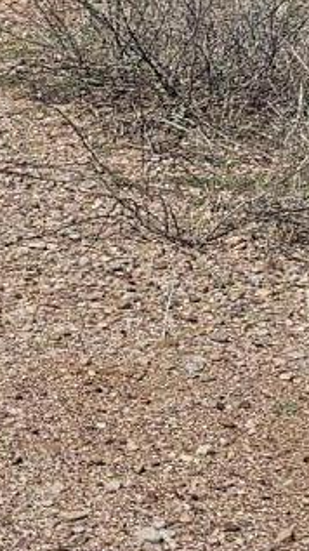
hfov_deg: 6.8
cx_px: -651
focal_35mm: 158
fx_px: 2305
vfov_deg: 13.6
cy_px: 417
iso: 25
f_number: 1.8
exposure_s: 1/3059
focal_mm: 5.4
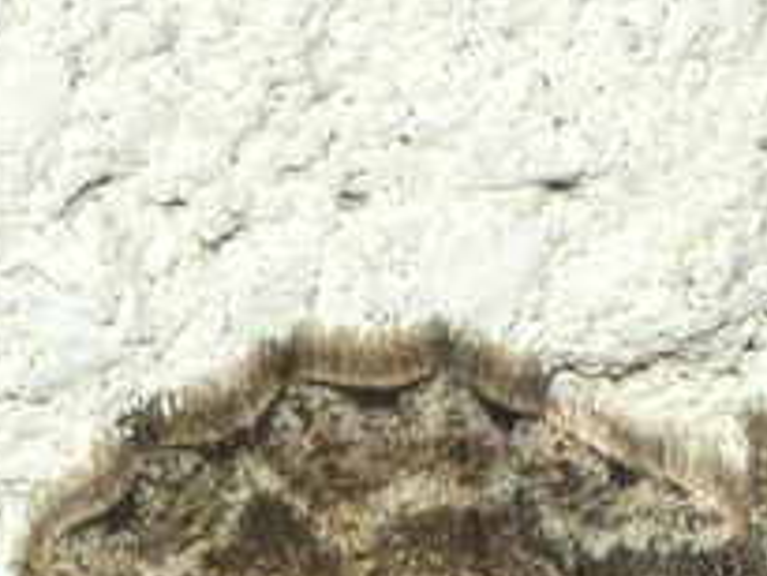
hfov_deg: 3.0
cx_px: 668
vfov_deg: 2.2
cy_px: 1044
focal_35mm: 666
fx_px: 14765
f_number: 5.4
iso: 80
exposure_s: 1/320
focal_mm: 28.8
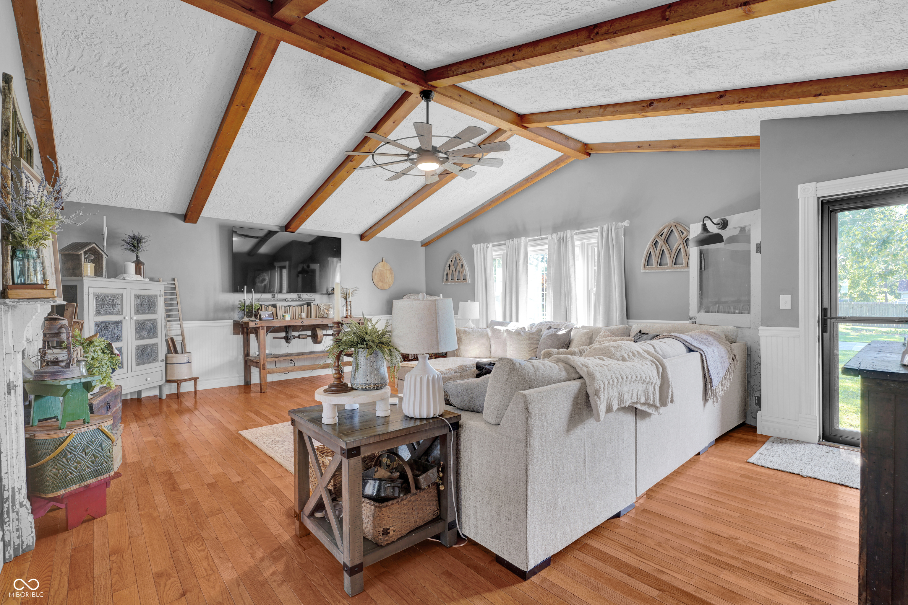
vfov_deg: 73.8
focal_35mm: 16
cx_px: 454
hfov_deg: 96.7
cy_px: 302
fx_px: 404
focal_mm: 16
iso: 100
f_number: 8
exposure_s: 1/1.25
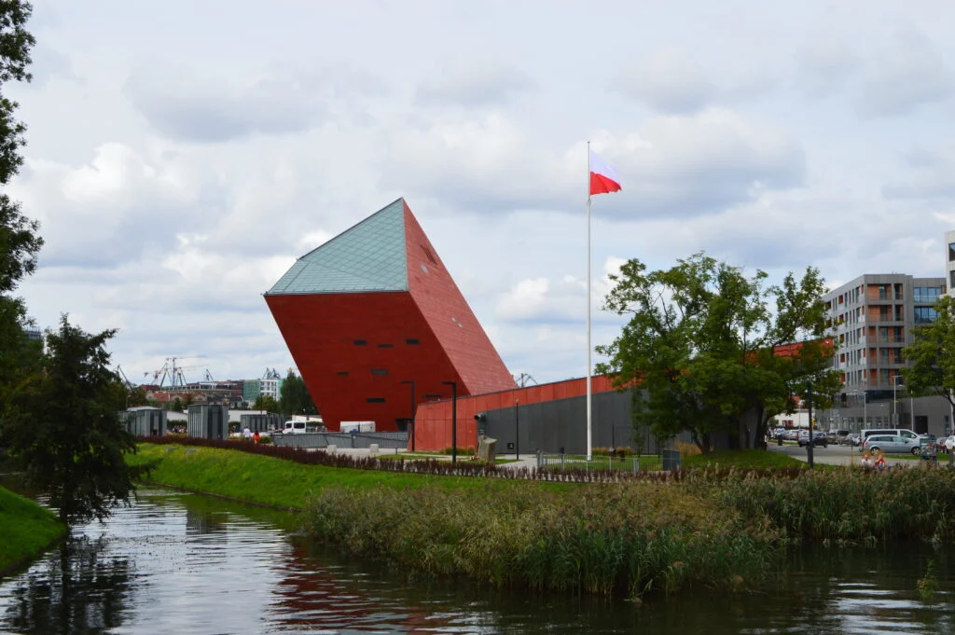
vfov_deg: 29.8
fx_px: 1193
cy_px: 318
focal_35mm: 45
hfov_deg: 43.6
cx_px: 478
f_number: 11
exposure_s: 1/400
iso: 400
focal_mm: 30
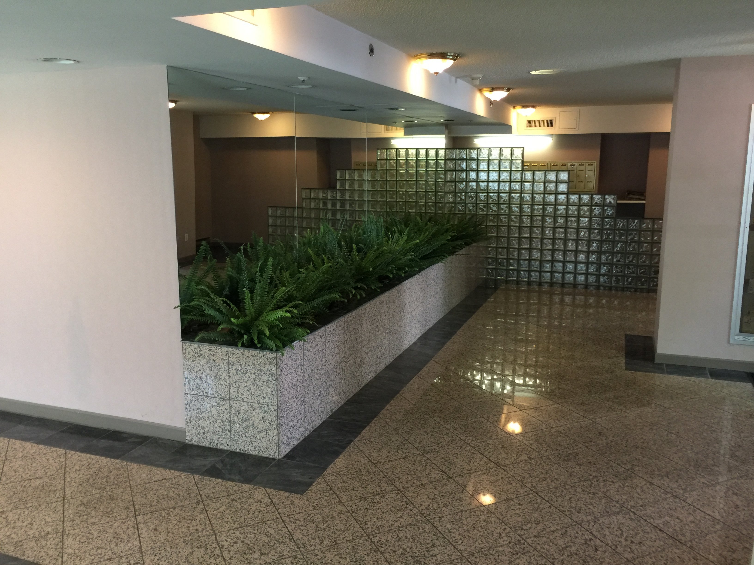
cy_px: 282
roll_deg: -0.2
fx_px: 632
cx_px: 377
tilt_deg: -10.0
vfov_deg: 48.2
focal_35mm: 29
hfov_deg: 61.7
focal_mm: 4.15
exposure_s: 1/15
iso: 100
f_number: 2.2
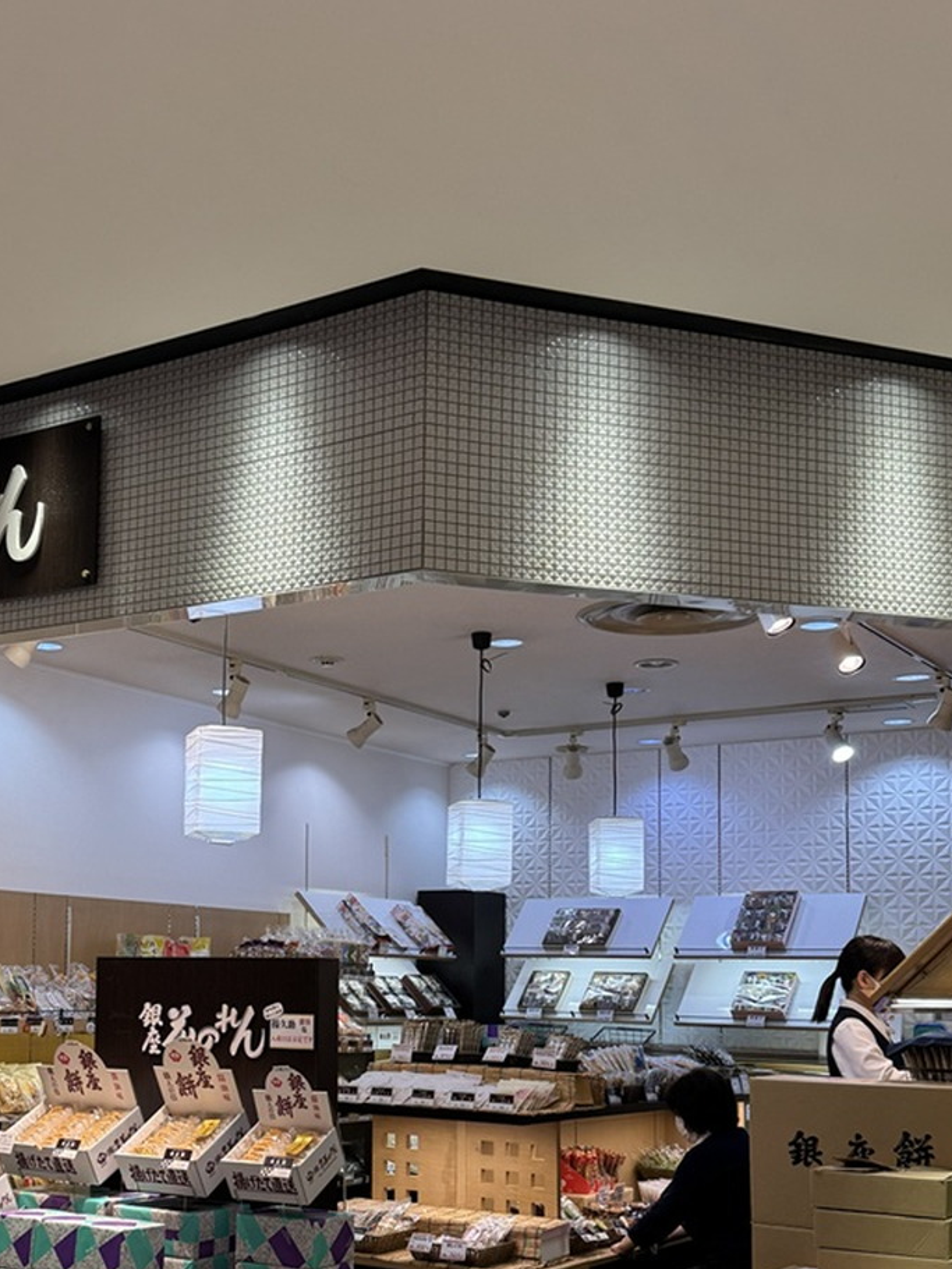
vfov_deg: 41.5
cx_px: 282
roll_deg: -1.4
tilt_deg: +5.1
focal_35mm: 45
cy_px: 844
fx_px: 1649
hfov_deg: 31.8
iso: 64
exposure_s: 1/100
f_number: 1.78
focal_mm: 6.76
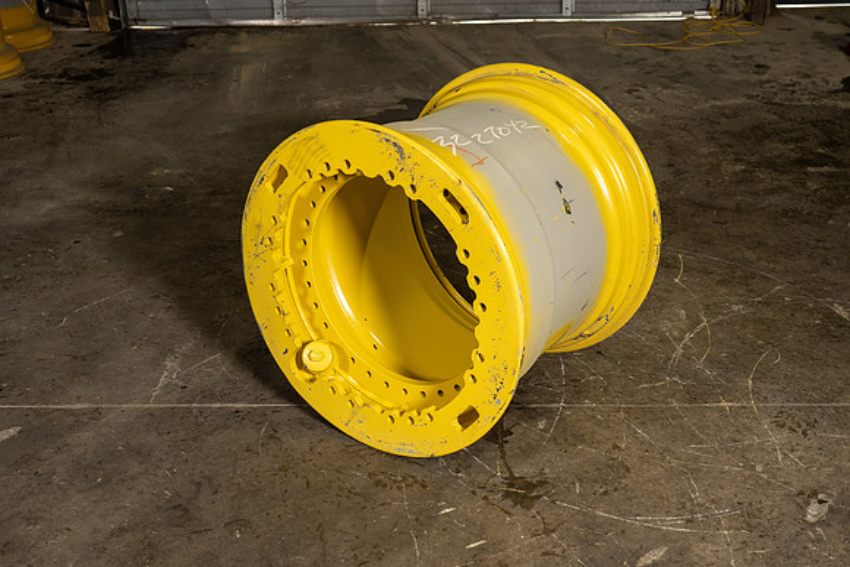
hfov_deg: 42.7
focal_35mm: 46
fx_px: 1086
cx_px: 425
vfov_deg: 29.3
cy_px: 284
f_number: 5.6
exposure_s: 1/125
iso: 800
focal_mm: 46
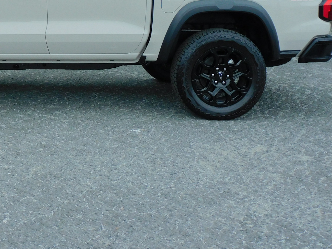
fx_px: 604
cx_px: 52
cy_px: 15
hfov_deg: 29.8
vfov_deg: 22.6
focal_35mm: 63
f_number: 3.6
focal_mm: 5.9
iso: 125
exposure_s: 1/640
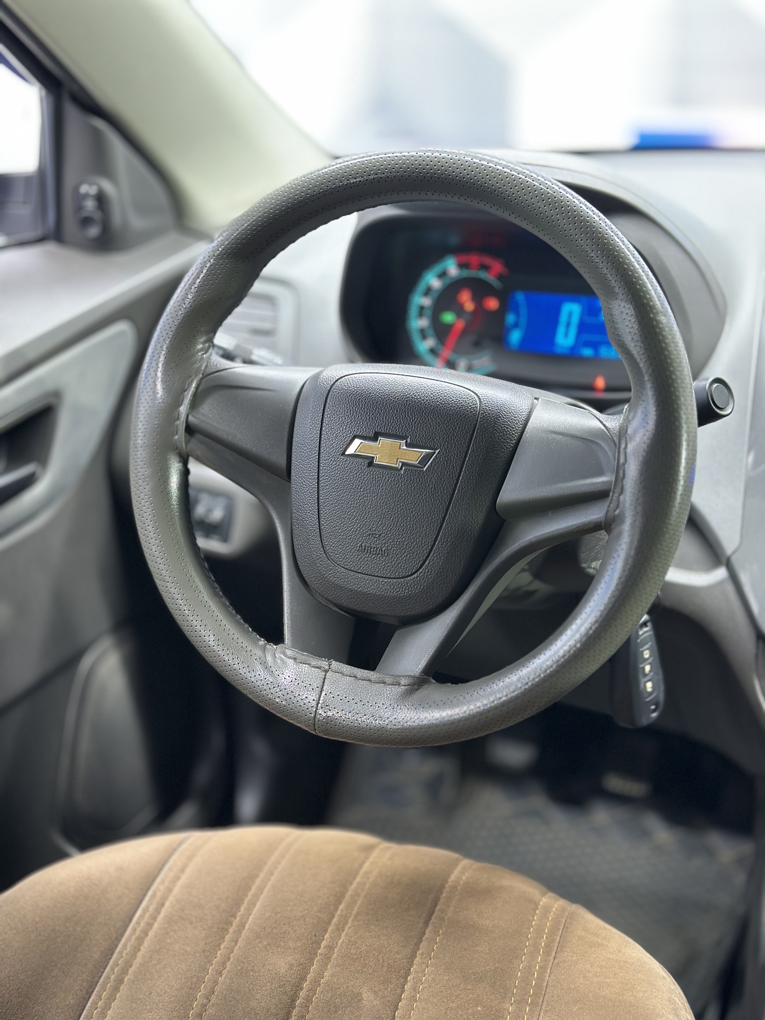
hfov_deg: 30.3
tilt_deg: -21.6
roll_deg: -0.2
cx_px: 382
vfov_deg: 39.7
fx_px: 1414
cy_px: 510
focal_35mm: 48
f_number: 1.78
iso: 320
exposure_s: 1/33
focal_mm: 6.86
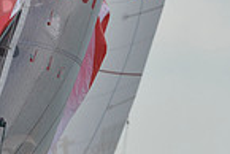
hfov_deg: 1.5
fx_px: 8691
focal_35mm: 1359
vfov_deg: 1.0
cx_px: -187
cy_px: 107
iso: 280
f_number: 9
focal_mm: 340
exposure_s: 1/1250
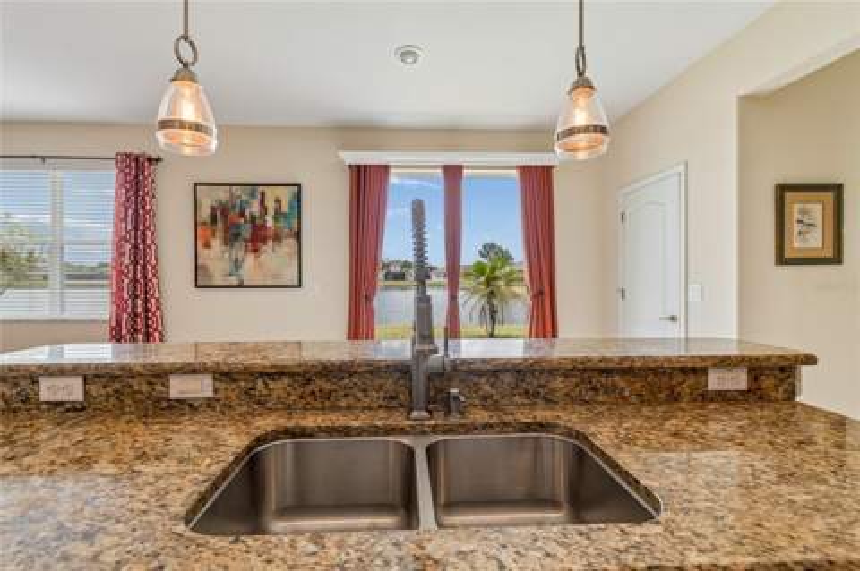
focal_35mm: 15
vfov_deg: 77.2
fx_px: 358
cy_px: 286
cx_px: 430
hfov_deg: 100.4
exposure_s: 1/25
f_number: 7.1
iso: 100
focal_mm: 10
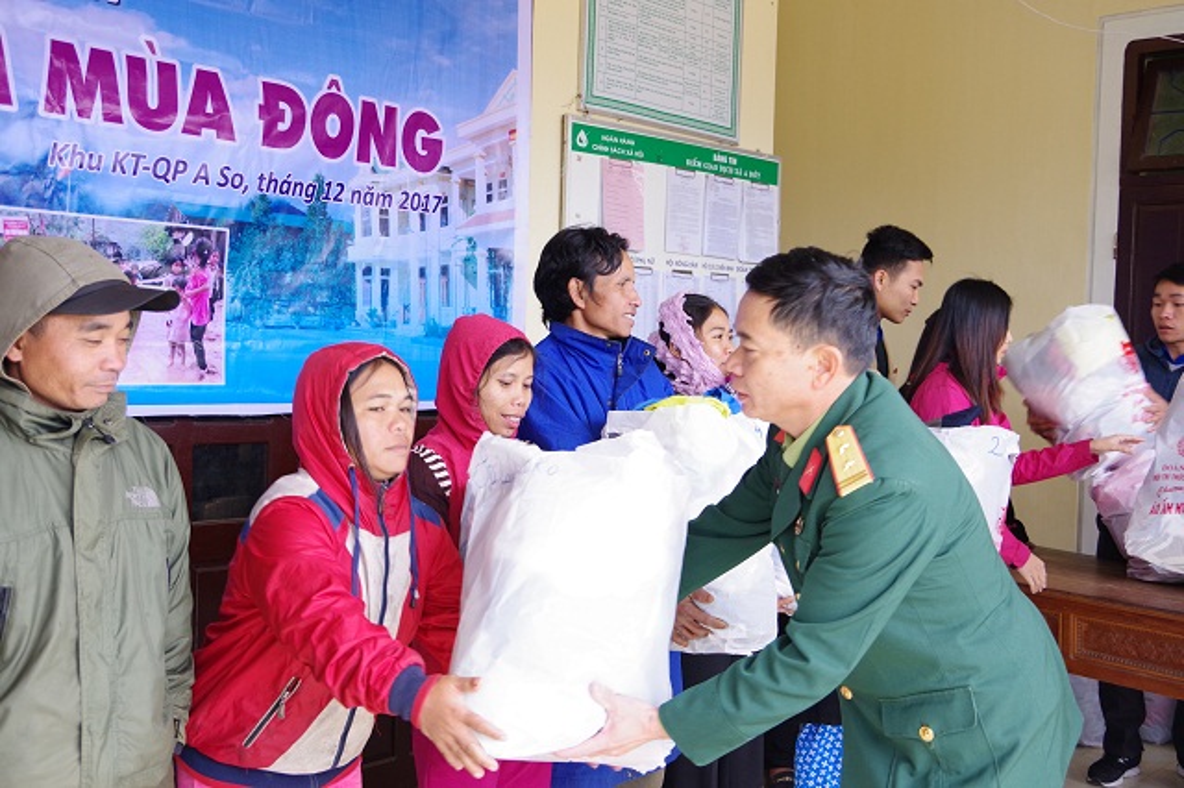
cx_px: 592
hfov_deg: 46.4
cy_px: 394
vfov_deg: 31.9
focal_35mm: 42
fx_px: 1381
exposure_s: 1/40
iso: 800
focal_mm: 28
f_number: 5
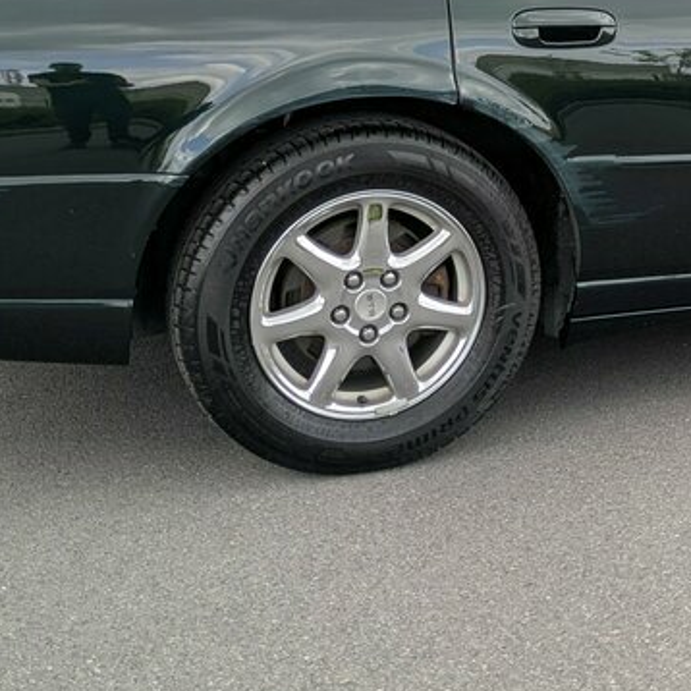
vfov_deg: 22.5
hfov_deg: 22.0
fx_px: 1671
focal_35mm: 74
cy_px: 9
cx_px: 768
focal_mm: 5.43
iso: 40
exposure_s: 1/278
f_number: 1.89
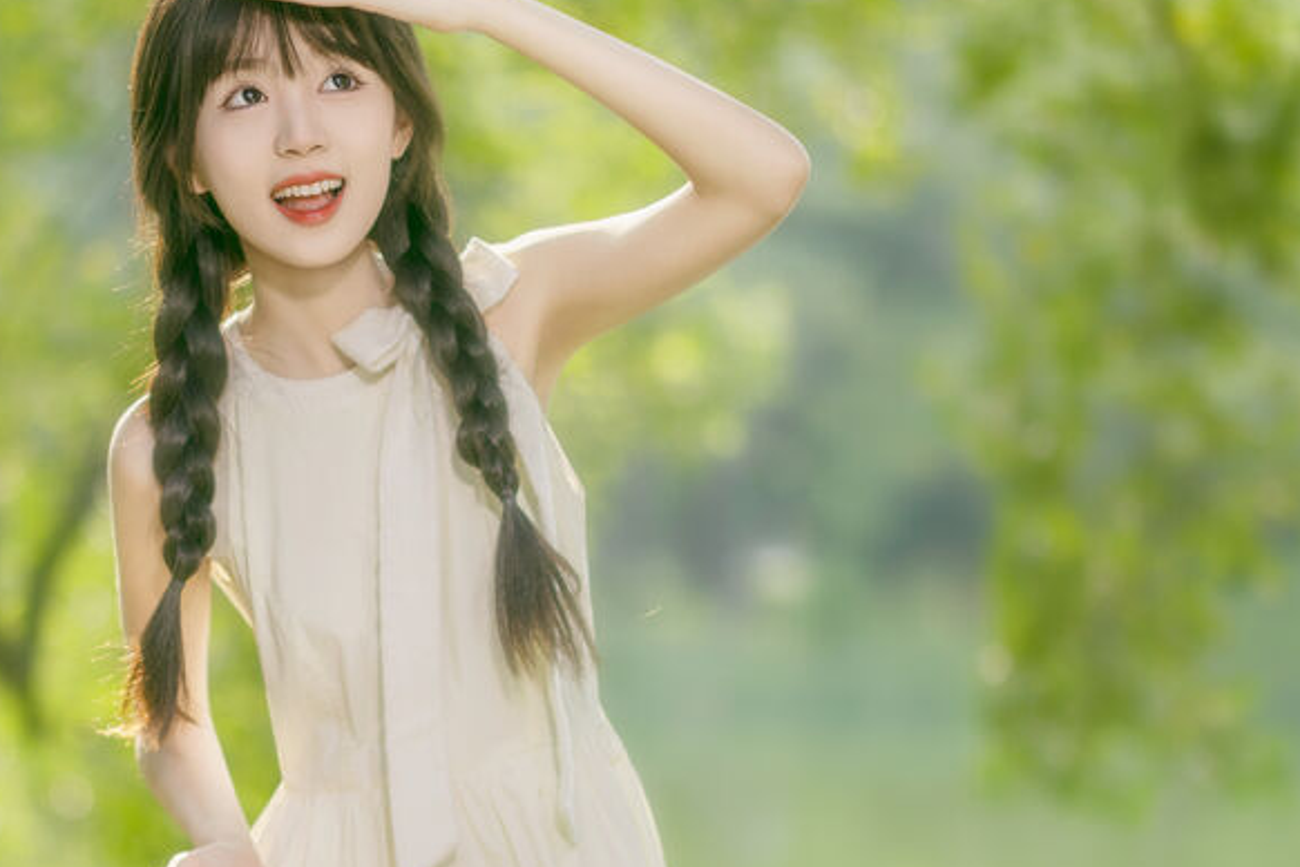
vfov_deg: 13.5
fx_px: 3647
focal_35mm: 101
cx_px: 324
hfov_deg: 20.1
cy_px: 664
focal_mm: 50
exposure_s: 1/5000
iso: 100
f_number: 1.2
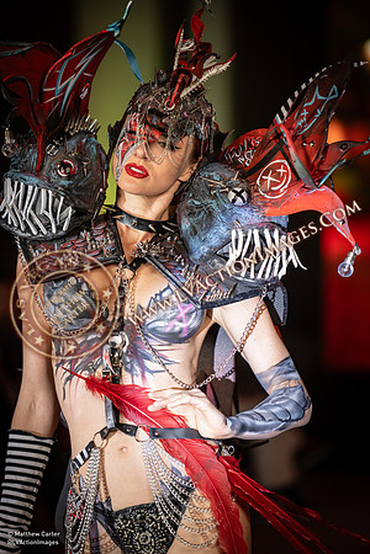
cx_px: 185
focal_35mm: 175
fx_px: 2698
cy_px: 277
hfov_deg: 7.8
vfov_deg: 11.7
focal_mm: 175
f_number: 2.8
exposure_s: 1/400
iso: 1250
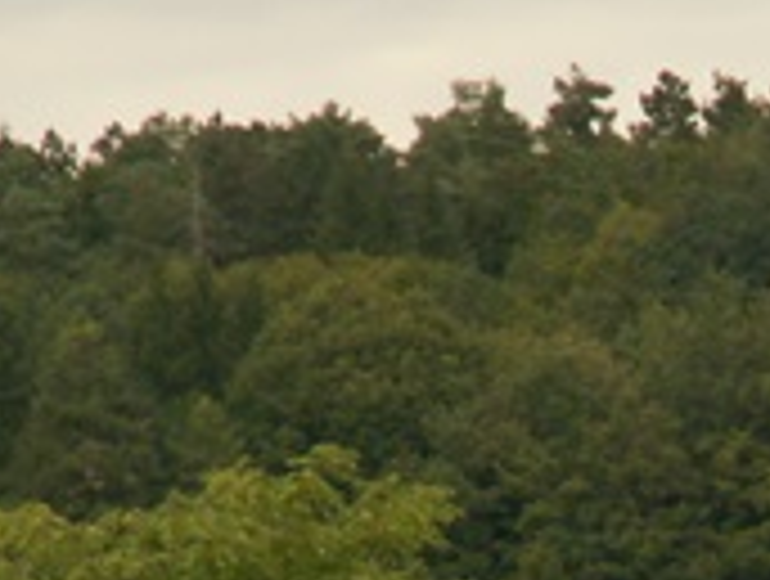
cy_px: 1066
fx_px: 17810
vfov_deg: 1.9
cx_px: 1292
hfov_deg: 2.5
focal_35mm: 799
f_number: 6.3
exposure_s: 1/100
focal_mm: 35.04
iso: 50
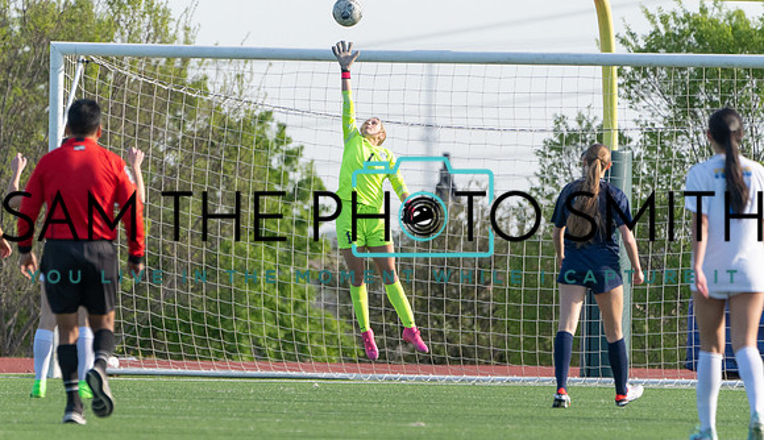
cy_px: 331
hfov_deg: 2.8
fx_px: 15622
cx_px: 268
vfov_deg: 1.6
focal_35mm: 767
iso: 800
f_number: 8
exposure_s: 1/1250
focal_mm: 560
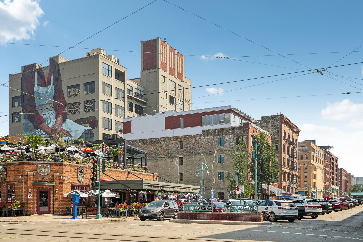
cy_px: 121
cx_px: 182
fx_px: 353
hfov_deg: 54.4
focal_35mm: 35
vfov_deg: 37.8
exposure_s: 1/640
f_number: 5.6
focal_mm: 35
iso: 100
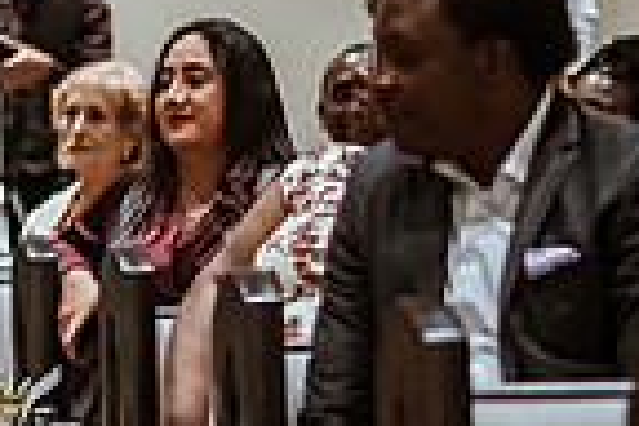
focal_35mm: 234
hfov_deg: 8.5
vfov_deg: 5.9
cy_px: 224
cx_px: -439
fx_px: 4153
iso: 2000
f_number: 1.4
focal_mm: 58
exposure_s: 1/640
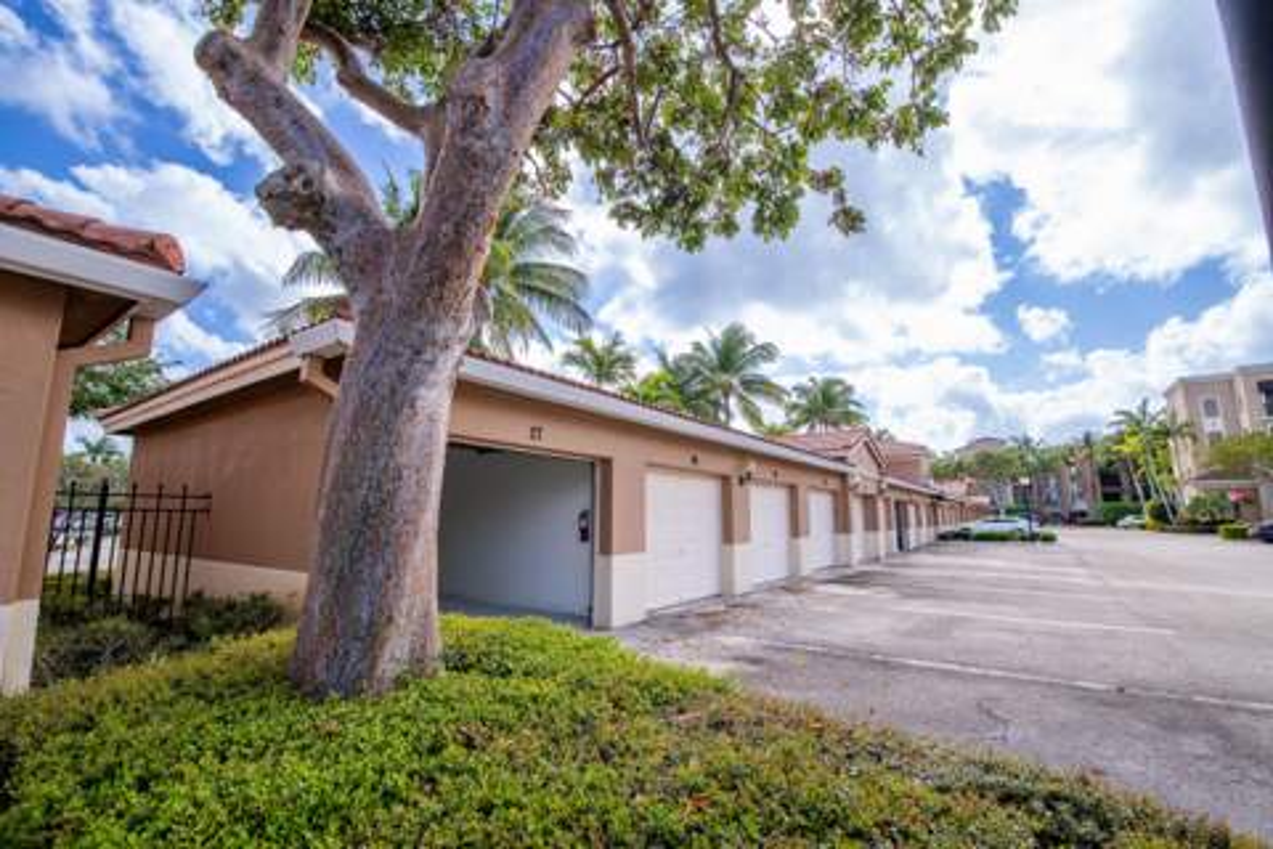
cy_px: 424
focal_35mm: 15
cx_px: 636
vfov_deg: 77.3
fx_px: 530
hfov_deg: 100.4
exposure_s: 1/1000
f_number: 7.1
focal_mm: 15
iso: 400
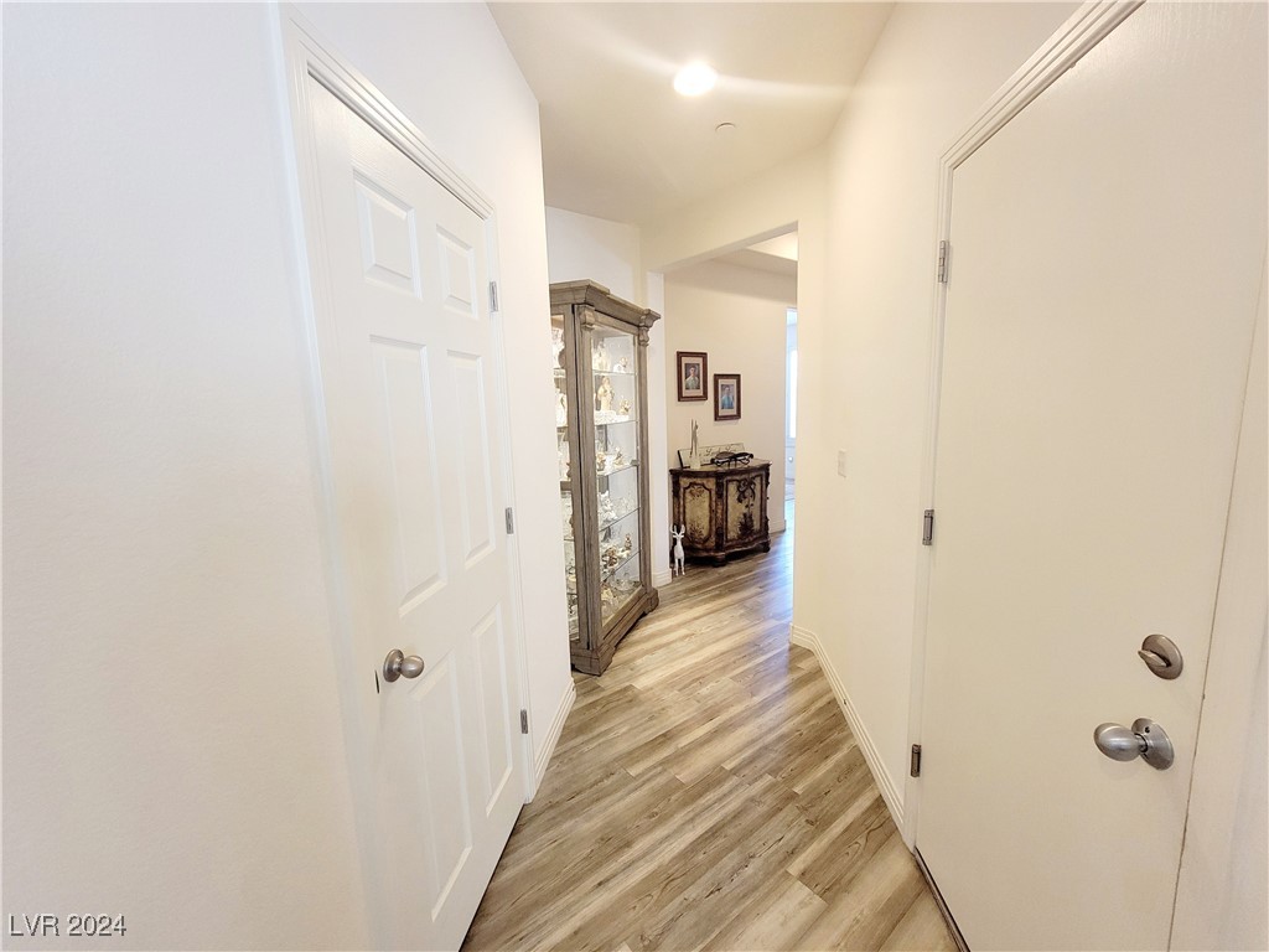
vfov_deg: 89.9
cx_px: 634
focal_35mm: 13
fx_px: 477
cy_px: 476
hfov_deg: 106.2
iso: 400
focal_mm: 2.2
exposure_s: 1/60.2
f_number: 2.2
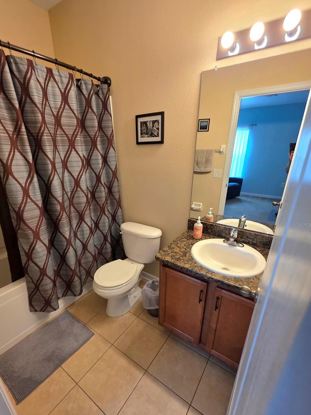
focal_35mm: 15
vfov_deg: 98.0
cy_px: 224
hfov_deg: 81.6
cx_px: 145
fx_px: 180
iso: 160
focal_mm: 2.2
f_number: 1.9
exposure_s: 1/60.2
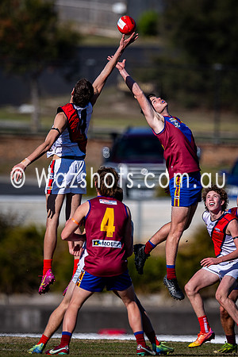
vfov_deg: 2.5
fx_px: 8277
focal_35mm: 835
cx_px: 174
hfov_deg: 1.6
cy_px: 168
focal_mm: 500
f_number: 4
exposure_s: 1/1600
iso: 110
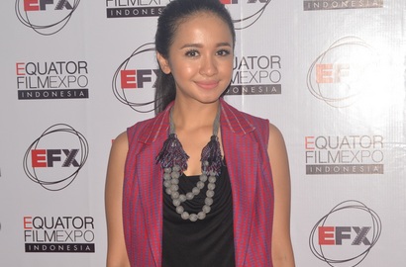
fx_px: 640
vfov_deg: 23.6
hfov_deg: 35.2
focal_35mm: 57
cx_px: 203
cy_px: 134
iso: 200
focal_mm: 38
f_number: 8
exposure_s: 1/200
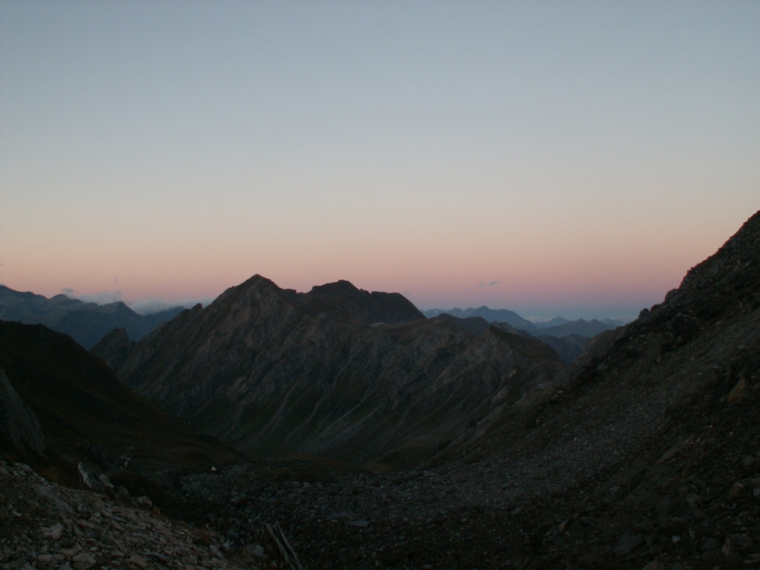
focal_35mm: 35
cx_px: 380
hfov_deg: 52.6
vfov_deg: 40.7
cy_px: 285
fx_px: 768
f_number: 2.8
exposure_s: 1/40
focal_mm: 5.86
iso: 64
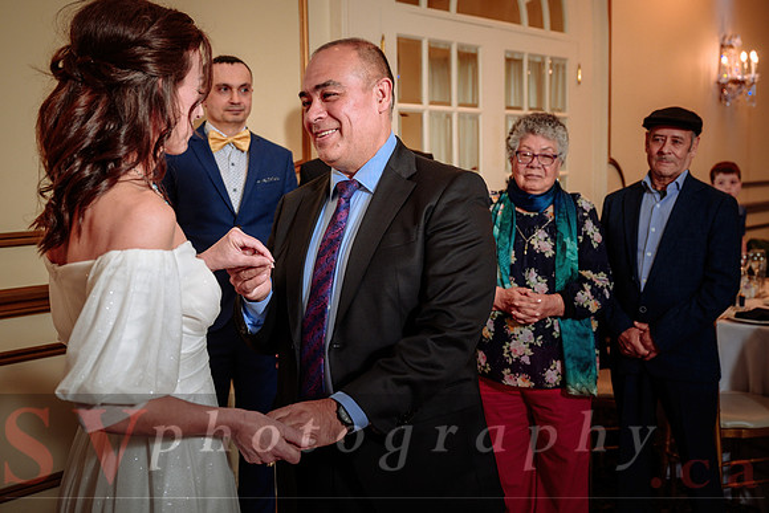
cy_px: 250
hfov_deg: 47.0
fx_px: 884
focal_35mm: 41
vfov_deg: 32.4
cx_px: 396
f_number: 4.5
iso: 500
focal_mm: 40
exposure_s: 1/200
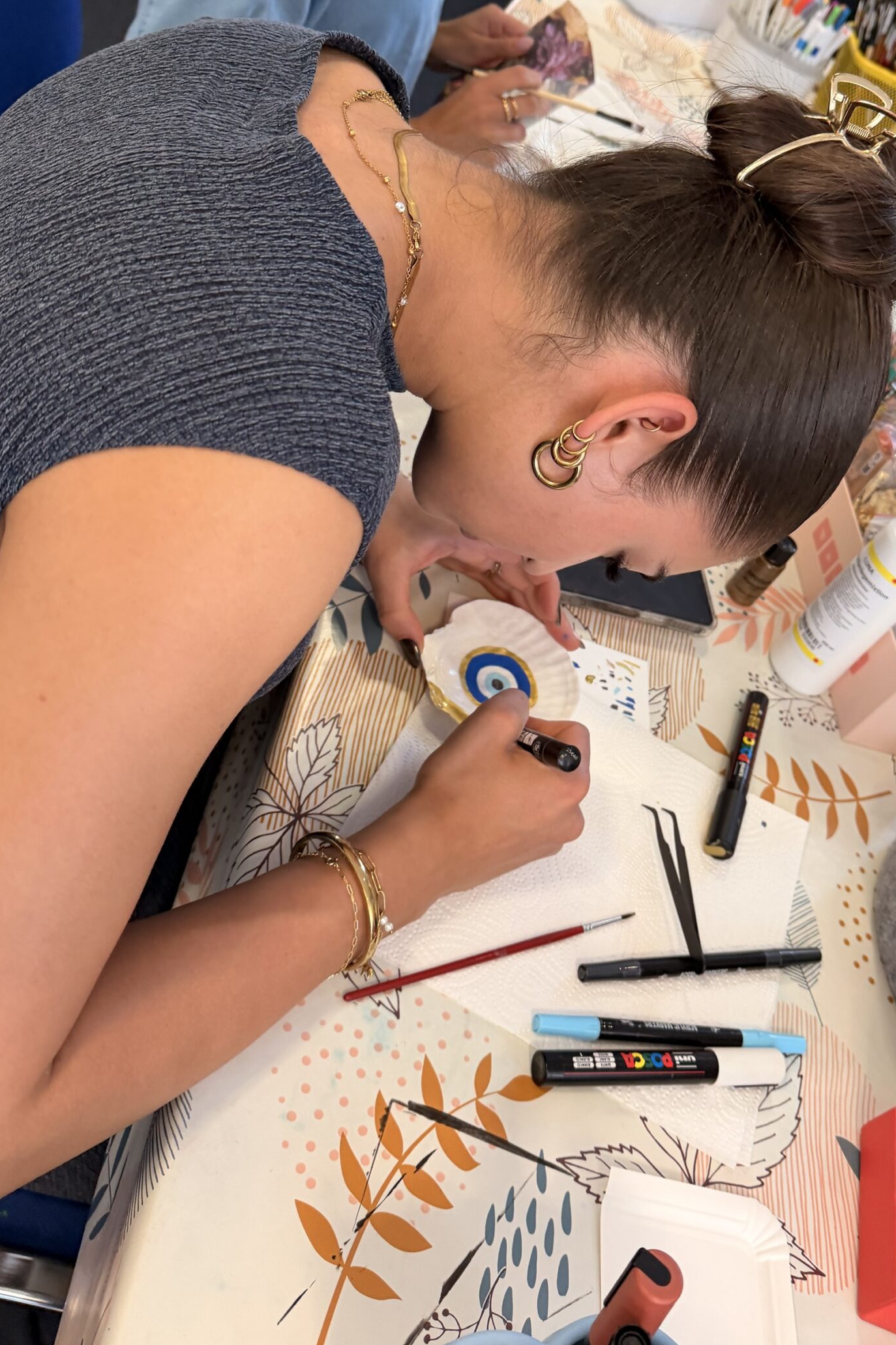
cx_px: 560
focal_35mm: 31
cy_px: 554
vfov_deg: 59.9
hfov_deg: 42.0
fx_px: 1157
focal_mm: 6.76
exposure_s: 1/121
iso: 200
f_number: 1.78
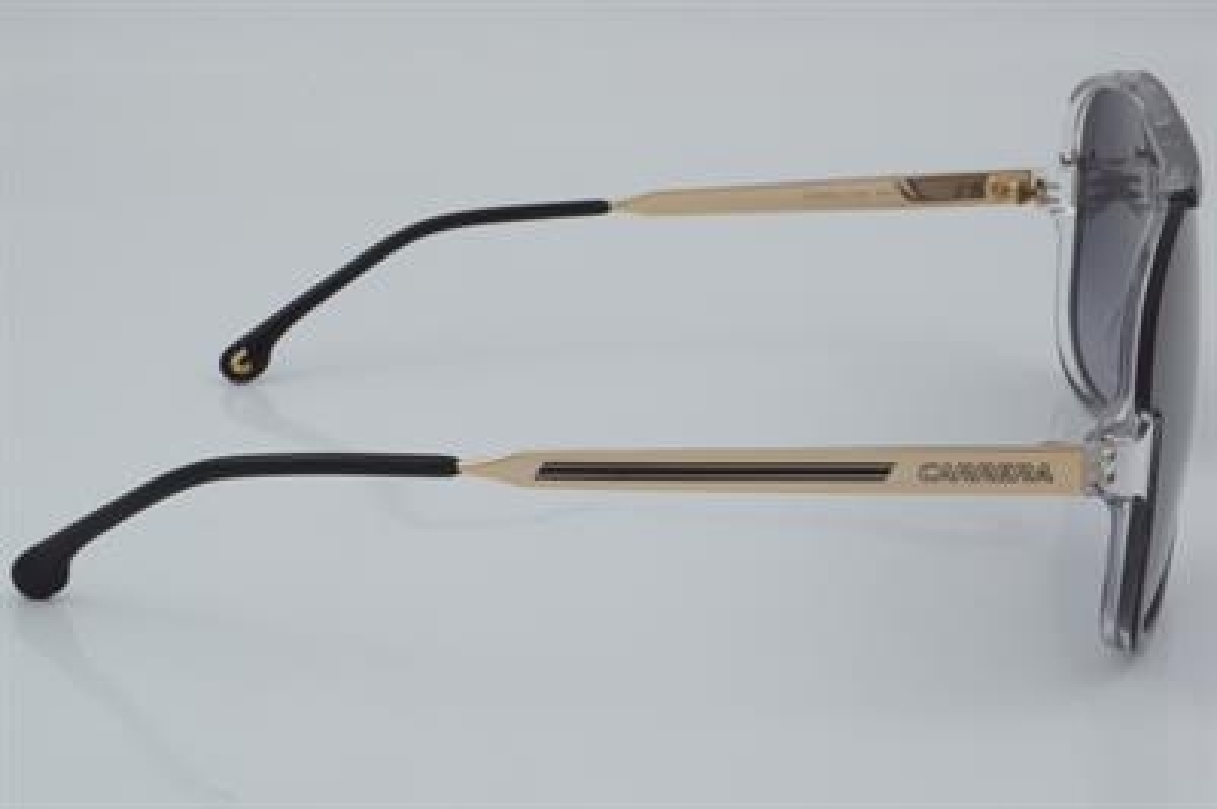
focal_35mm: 75
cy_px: 404
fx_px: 2533
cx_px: 608
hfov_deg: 27.0
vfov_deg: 18.2
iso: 100
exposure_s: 1/4
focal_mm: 50
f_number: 32
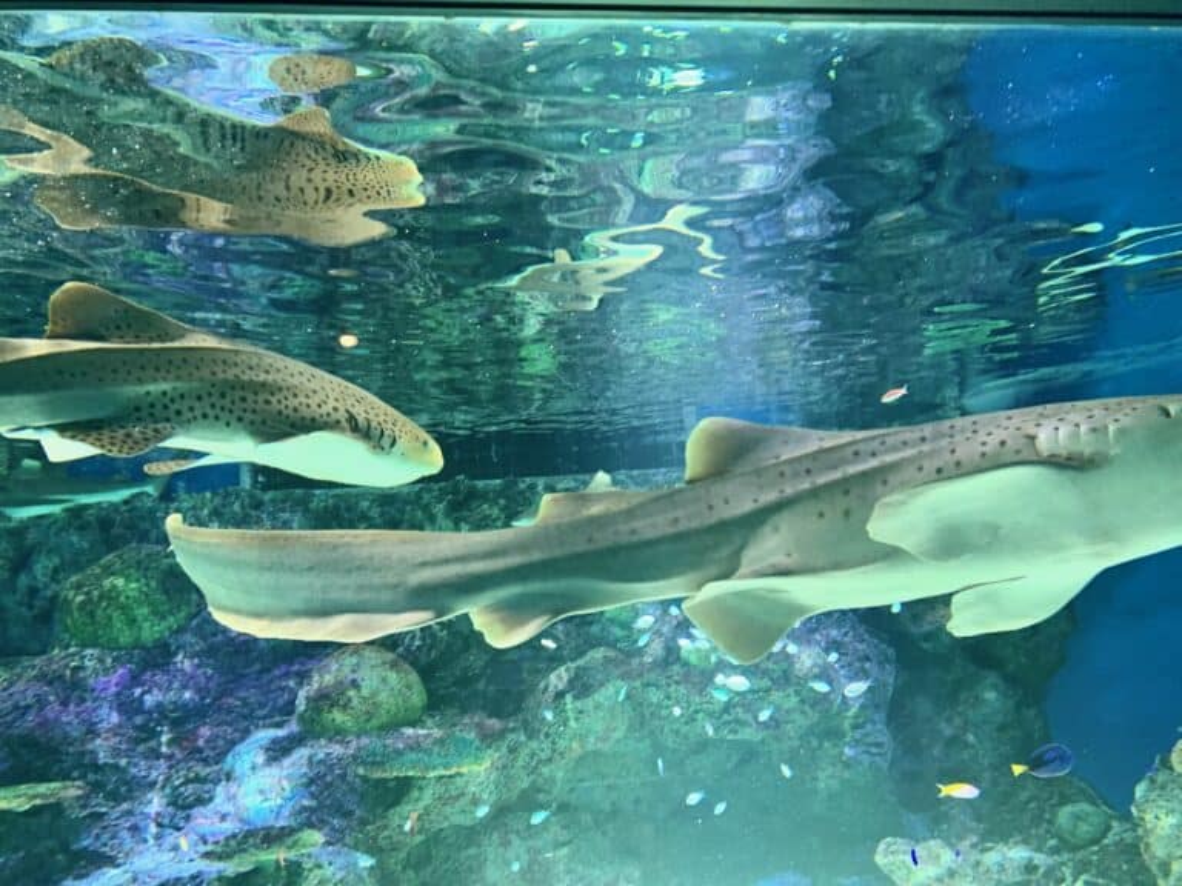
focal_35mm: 26
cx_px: 591
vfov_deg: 53.1
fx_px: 888
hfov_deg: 67.3
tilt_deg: +15.4
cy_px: 443
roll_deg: +4.9
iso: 125
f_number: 1.8
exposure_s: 1/60
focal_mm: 4.25
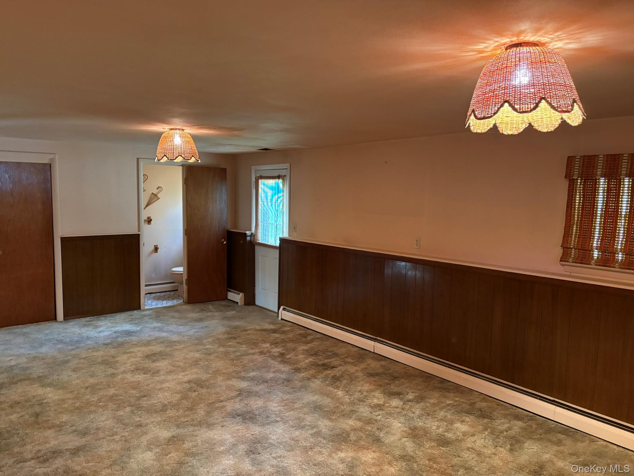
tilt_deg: -5.3
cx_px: 317
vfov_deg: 53.1
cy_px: 238
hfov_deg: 67.3
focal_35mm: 26
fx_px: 476
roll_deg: -1.5
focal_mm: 5.96
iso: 640
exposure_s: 1/30
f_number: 1.6
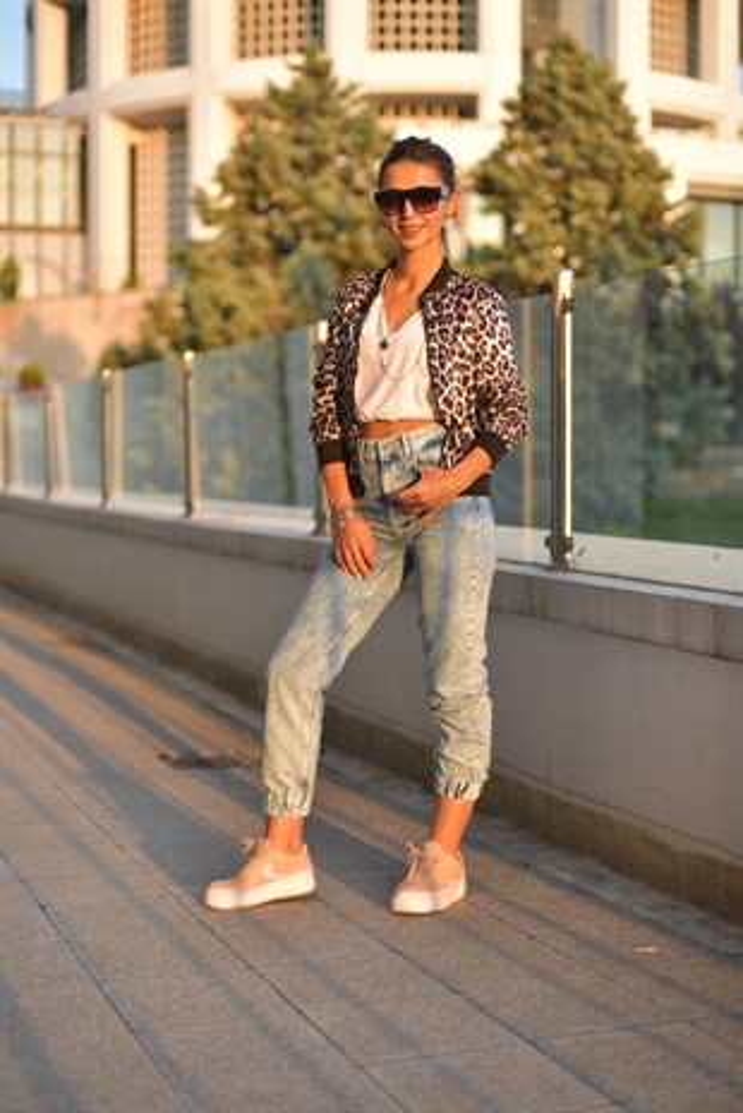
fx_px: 1545
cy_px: 556
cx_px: 372
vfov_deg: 39.6
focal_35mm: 50
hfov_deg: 27.0
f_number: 2
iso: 160
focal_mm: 50
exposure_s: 1/1000
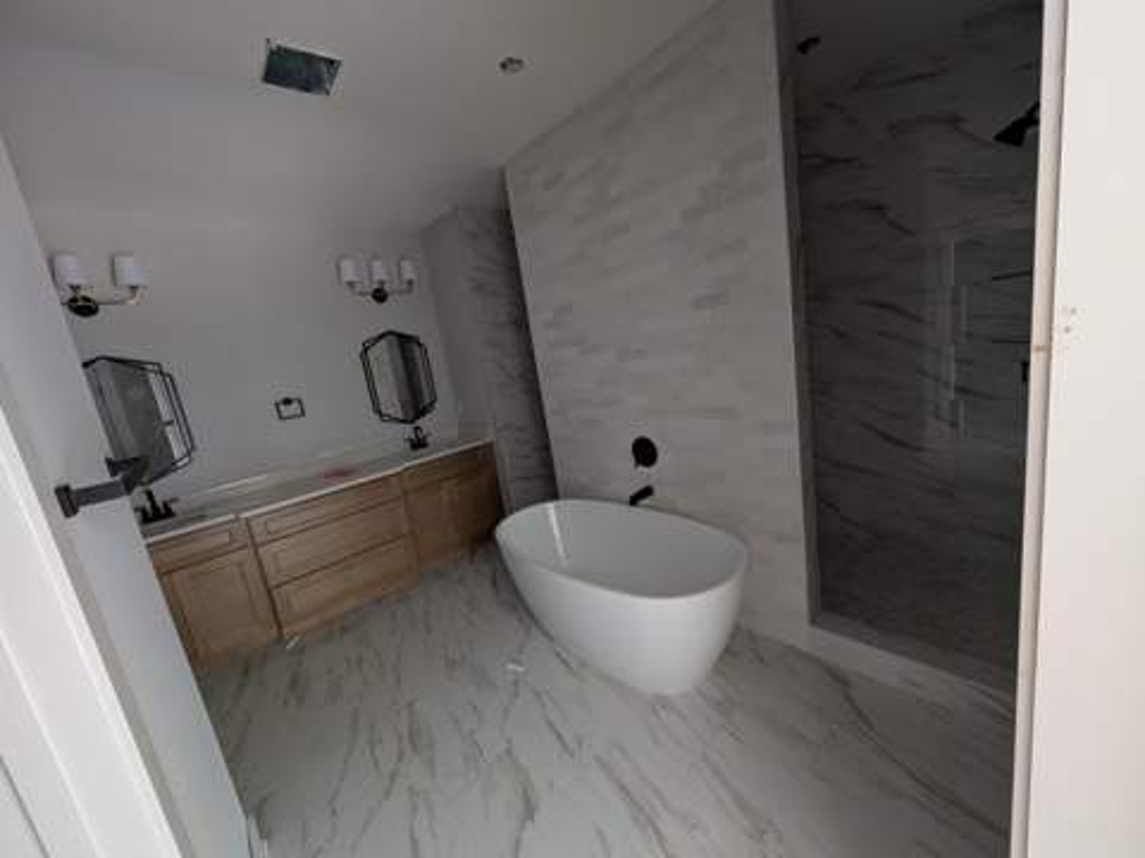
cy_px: 429
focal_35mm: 12
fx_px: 397
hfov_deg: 110.5
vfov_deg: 94.5
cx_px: 572
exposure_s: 1/32.5
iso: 471
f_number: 1.7
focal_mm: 2.02
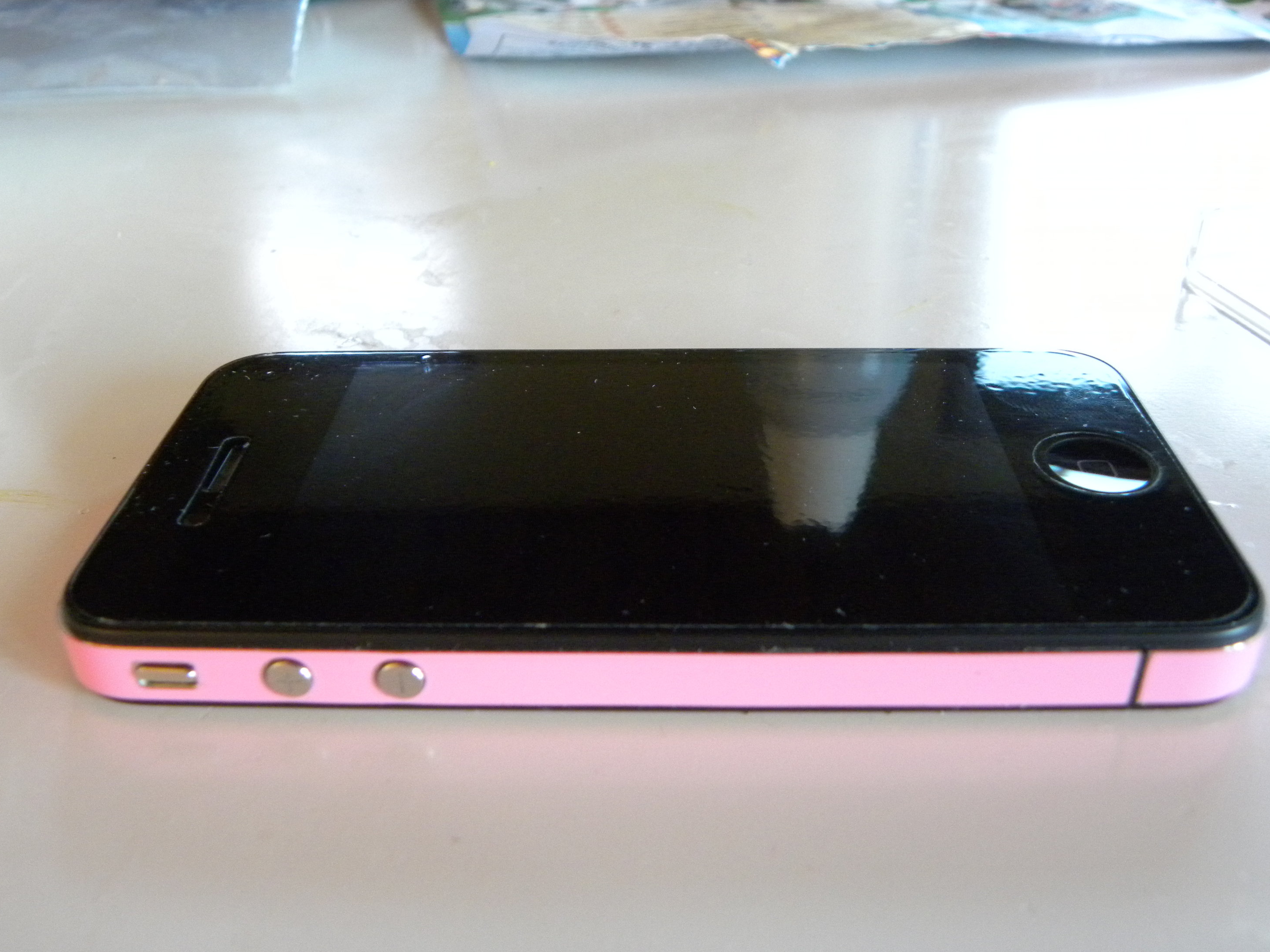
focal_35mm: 34
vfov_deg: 41.8
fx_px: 1247
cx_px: 636
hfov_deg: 54.0
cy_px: 486
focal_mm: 5.9
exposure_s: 1/31.6
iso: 400
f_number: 2.8
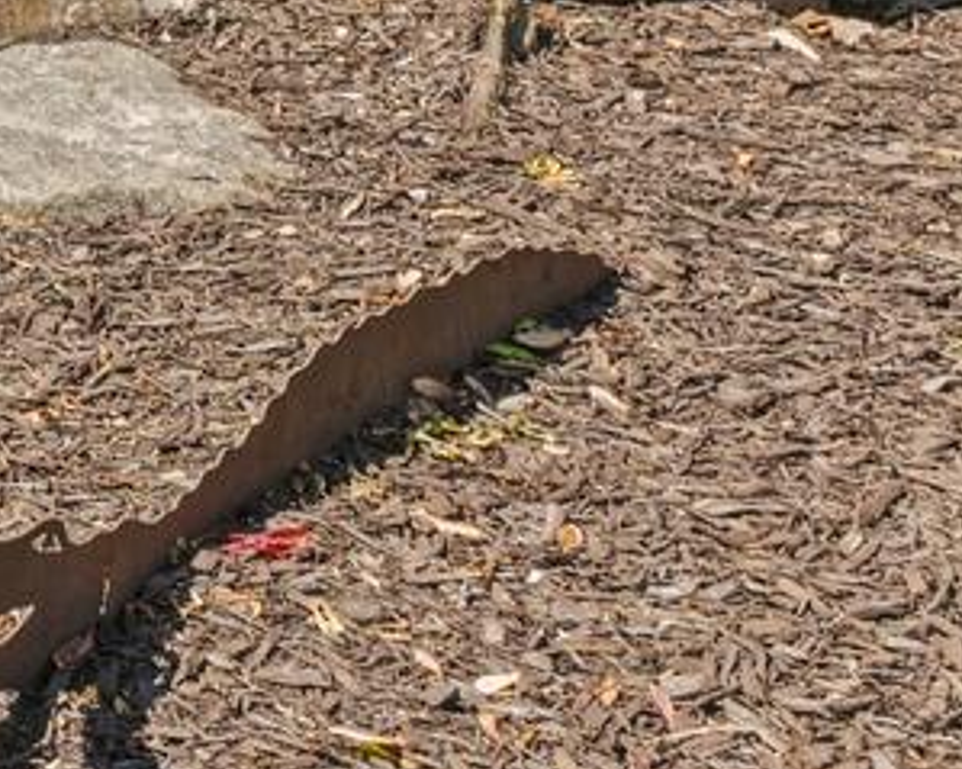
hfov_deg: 10.7
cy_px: -1102
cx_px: -2114
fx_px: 2562
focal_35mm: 90
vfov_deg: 12.9
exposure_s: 1/160
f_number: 8
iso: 500
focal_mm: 14
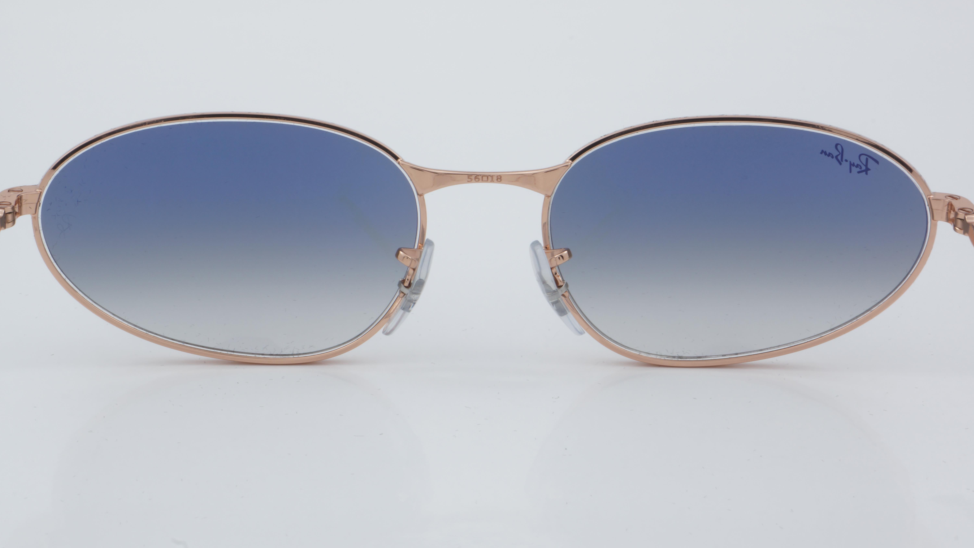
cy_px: 230
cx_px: 487
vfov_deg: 14.0
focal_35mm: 87
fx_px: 2235
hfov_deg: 24.6
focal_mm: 55
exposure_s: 1/4
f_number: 32
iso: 100
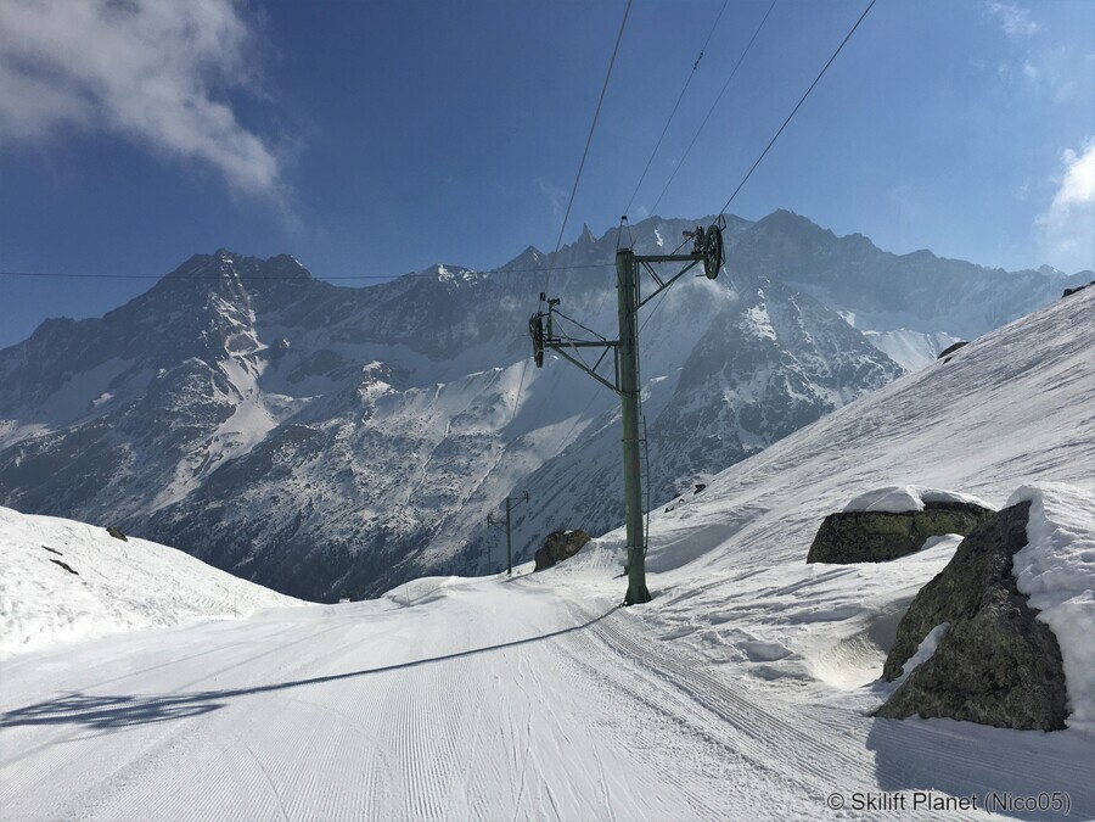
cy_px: 411
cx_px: 548
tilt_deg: +0.9
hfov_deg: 61.7
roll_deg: -1.7
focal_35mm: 29
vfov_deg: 48.2
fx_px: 917
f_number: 2.2
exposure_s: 1/5917
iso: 25
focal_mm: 4.15
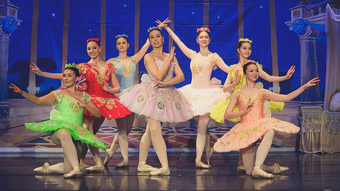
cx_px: 175
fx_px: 778
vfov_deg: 14.0
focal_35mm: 86
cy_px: 63
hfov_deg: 24.7
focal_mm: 70
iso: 1100
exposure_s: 1/320
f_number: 2.8
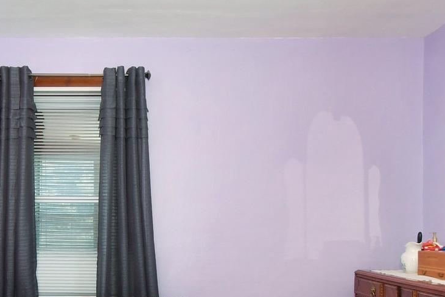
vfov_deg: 31.5
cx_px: 142
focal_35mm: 42
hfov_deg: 45.6
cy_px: 210
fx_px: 519
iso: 400
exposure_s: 1/250
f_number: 3.5
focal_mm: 10
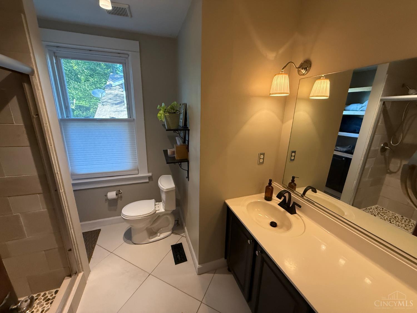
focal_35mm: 14
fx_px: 169
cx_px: 208
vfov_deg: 85.7
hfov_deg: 102.1
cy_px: 156
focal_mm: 2.22
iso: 400
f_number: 2.2
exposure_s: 1/120
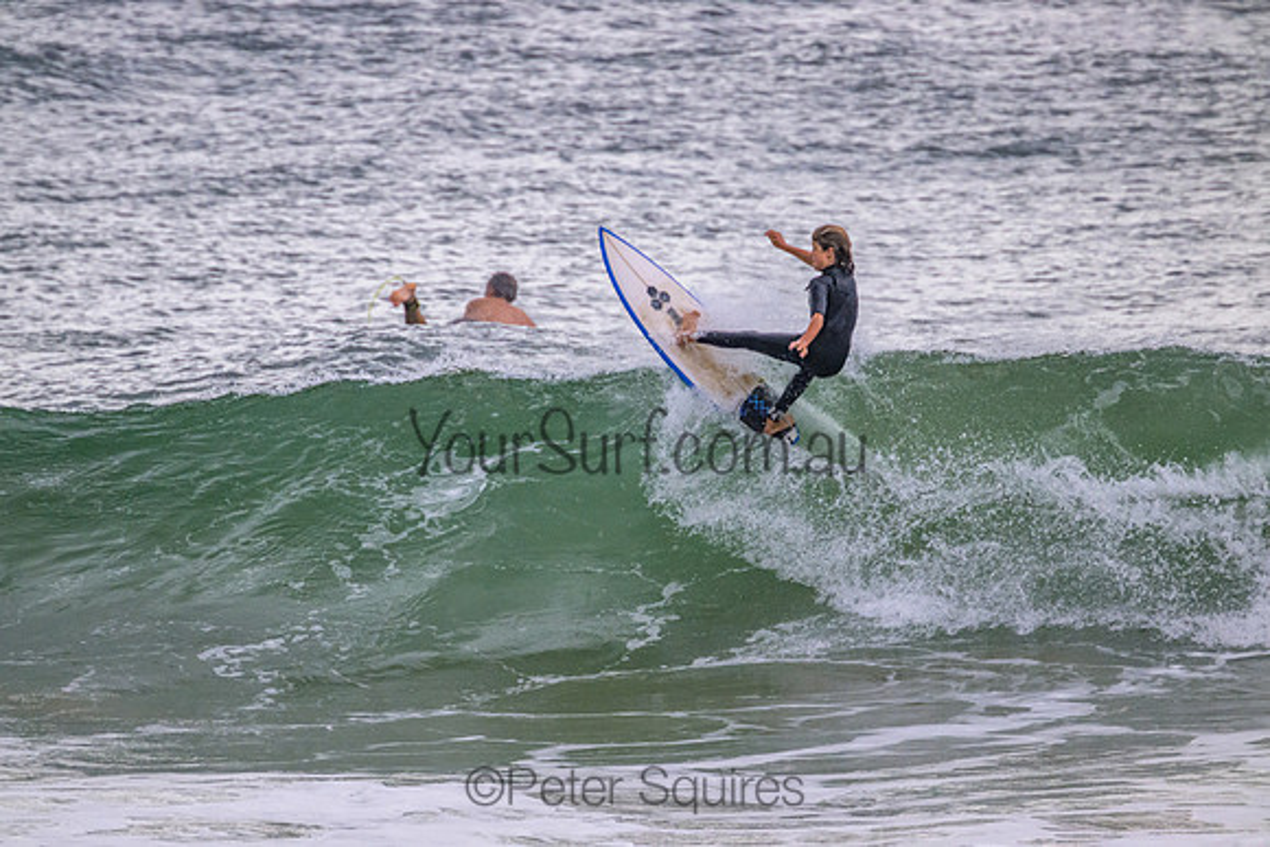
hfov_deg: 2.6
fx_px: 28228
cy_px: 424
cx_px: 635
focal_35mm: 800
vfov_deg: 1.7
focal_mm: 800
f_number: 11
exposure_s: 1/2000
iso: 3600
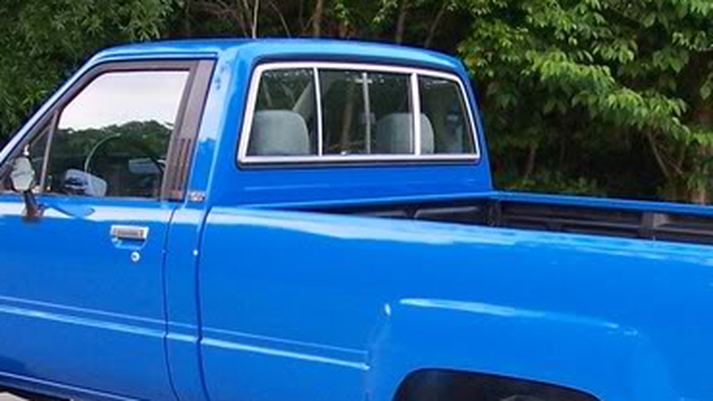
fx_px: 1512
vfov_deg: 15.0
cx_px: 422
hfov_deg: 26.5
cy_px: 318
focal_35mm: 80
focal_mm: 5.6
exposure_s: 1/60
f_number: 2.7
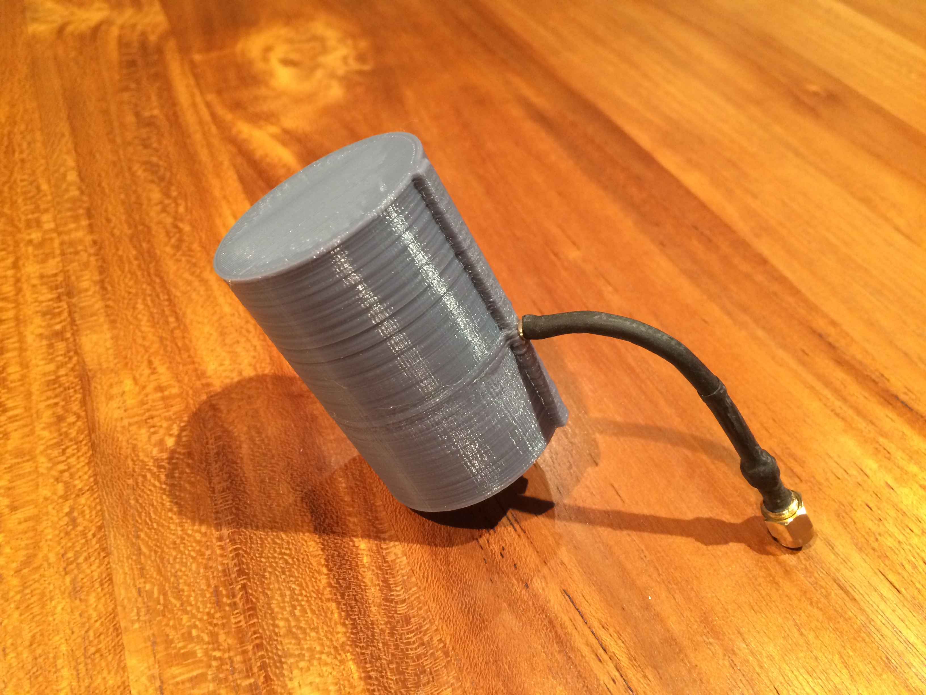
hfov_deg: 61.7
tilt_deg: -45.3
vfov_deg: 48.2
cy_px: 348
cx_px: 463
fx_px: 776
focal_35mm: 29
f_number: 2.2
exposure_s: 1/33
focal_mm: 4.15
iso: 250
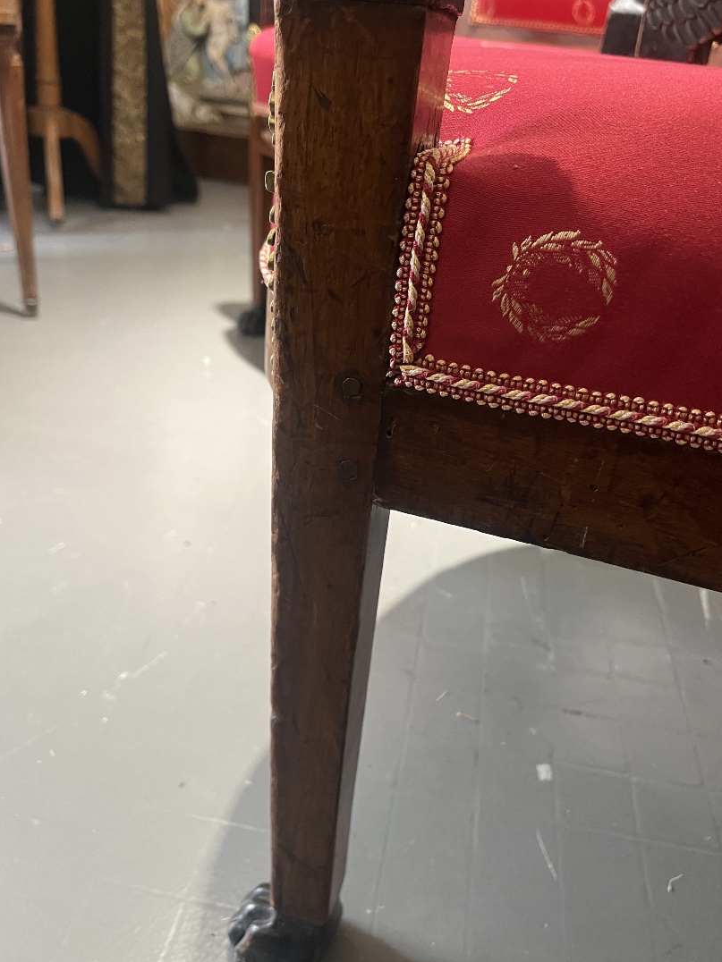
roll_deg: -5.1
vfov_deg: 61.6
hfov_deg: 48.2
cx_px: 373
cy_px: 463
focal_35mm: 29
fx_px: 806
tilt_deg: -27.9
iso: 320
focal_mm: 5.1
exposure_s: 1/50
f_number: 1.6
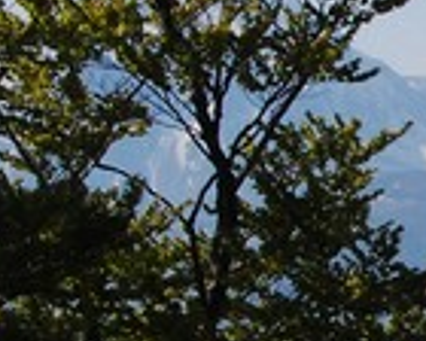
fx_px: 4375
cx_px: 1013
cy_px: 183
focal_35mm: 347
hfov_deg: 5.4
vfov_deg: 4.5
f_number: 16
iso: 1600
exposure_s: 1/1250
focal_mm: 46
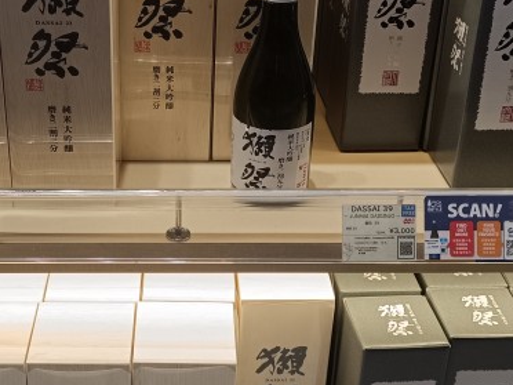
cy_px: 177
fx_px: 978
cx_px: 197
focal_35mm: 66
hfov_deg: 29.3
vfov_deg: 22.2
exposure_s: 1/100
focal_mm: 6.14
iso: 166
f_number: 1.65
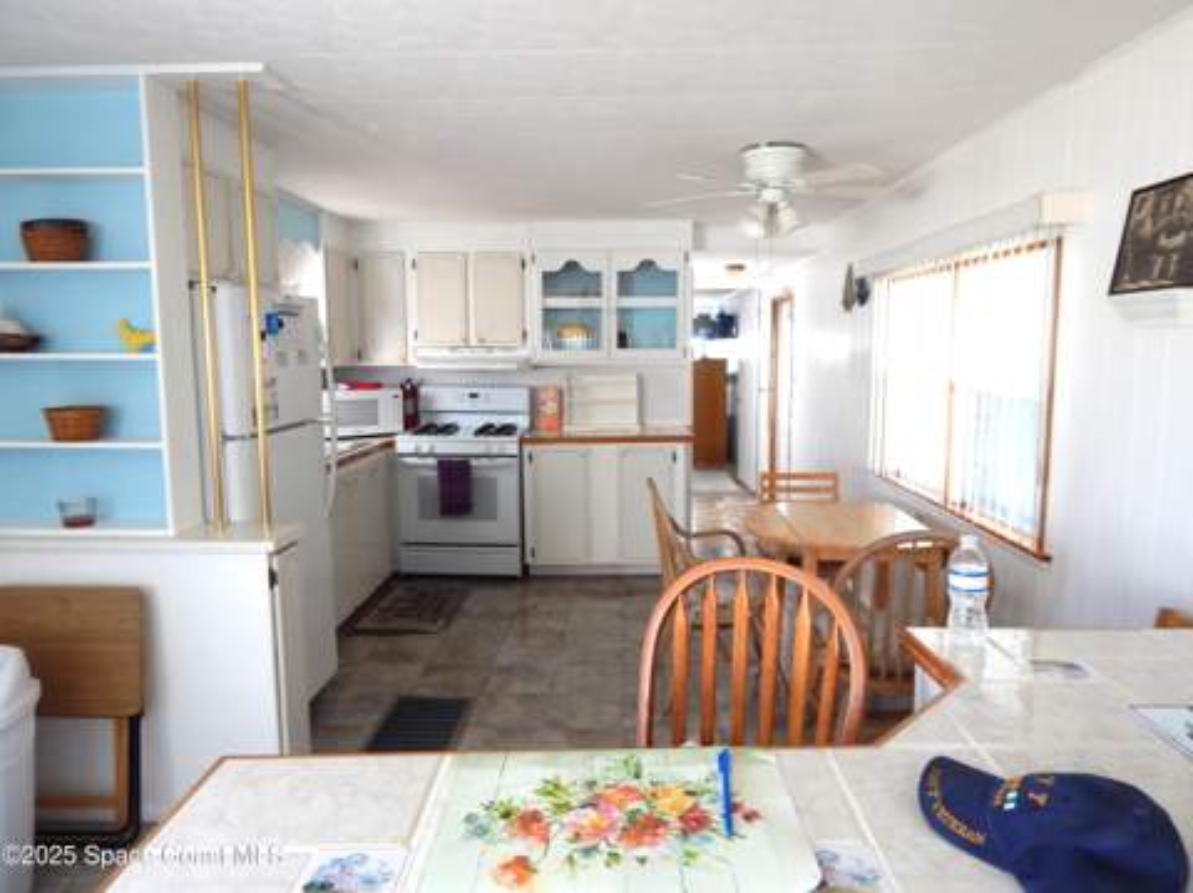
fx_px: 757
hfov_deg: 76.4
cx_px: 596
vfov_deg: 61.0
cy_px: 446
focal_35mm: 22
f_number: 3
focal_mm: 4
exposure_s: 1/40
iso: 125
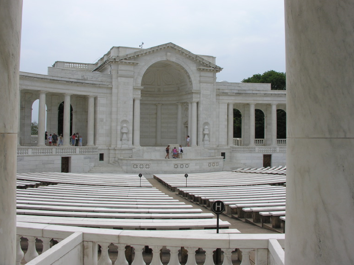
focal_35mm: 36
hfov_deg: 51.3
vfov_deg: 39.7
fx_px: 368
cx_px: 177
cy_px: 130
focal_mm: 8.9
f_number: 7.1
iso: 50
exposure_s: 1/290
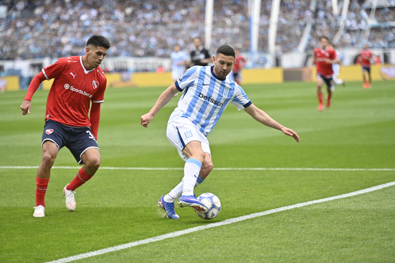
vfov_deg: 8.1
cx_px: 198
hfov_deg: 12.1
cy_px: 132
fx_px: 1865
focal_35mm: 170
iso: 1000
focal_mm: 170
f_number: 2.8
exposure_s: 1/4000
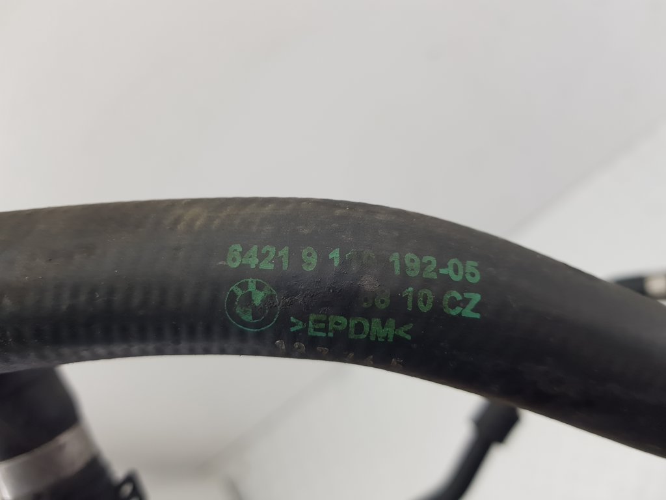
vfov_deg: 53.1
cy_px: 250
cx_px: 333
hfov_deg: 67.3
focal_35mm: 26
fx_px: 500
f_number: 1.7
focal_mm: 4.2
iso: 64
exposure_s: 1/100
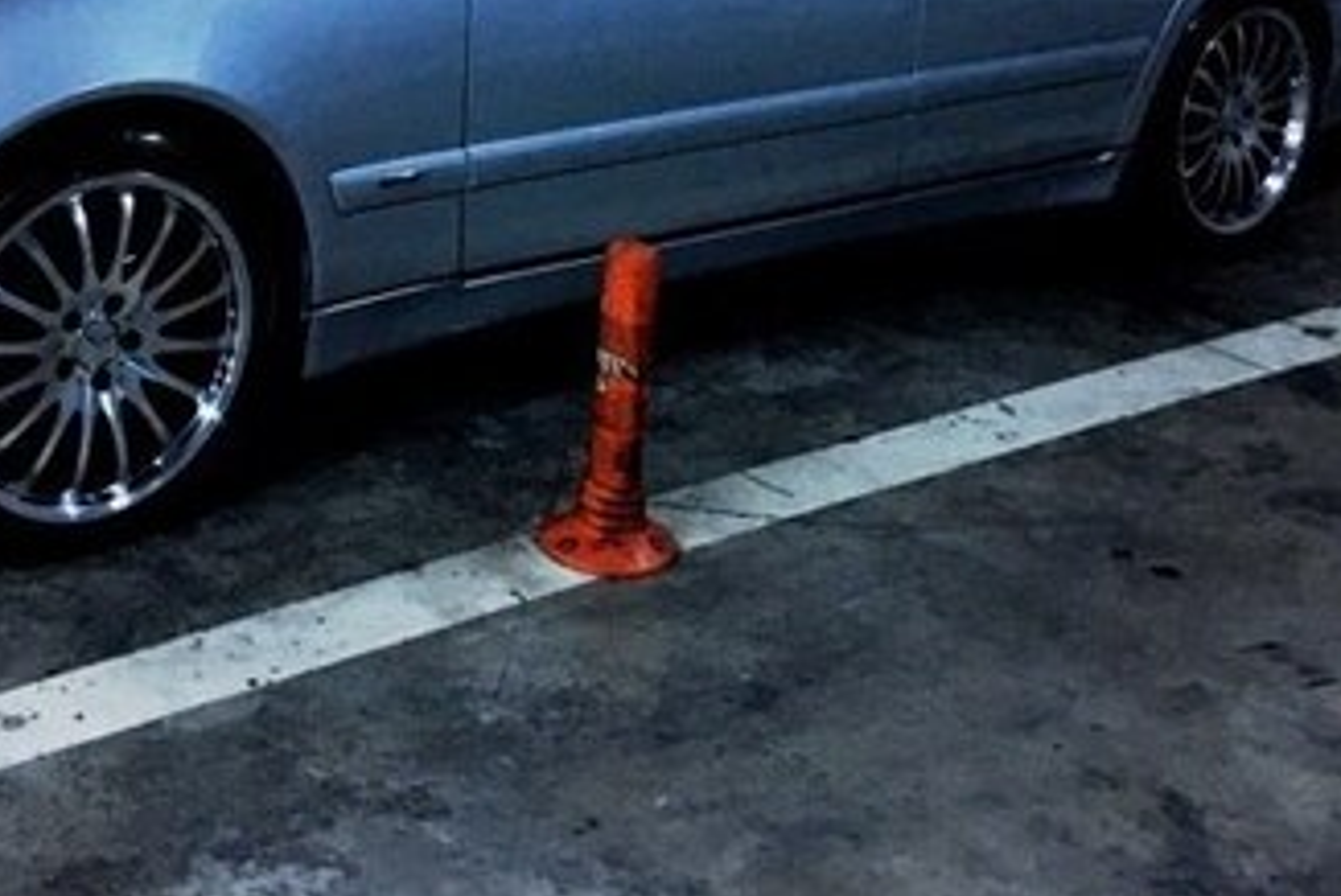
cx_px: 407
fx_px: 2274
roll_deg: -2.6
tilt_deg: -9.7
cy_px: -80
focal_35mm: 61
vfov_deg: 21.2
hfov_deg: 32.5
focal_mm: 4.15
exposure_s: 1/17
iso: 250
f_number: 2.2
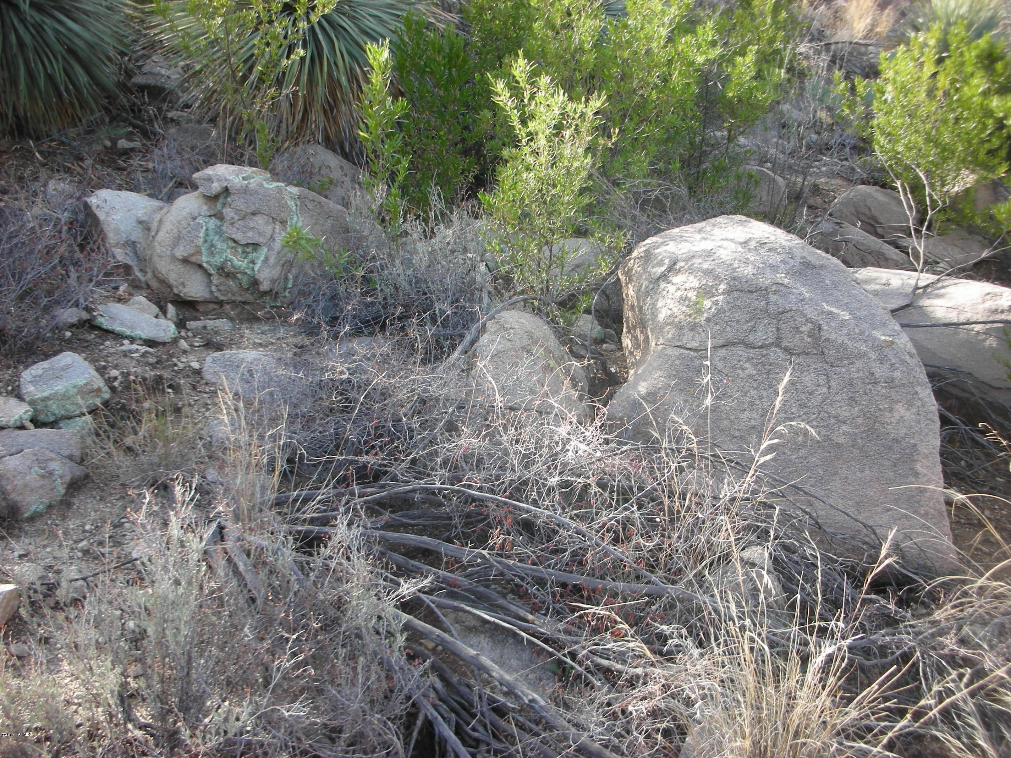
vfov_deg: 40.7
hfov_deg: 52.6
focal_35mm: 35
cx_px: 506
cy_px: 379
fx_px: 1022
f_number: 3
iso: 50
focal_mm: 5.8
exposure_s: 1/100
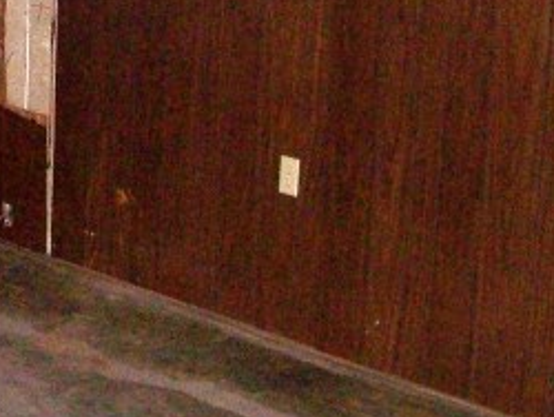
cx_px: -62
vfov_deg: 15.9
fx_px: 1474
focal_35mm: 92
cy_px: 58
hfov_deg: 20.3
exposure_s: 1/64
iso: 200
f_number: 2.7
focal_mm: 6
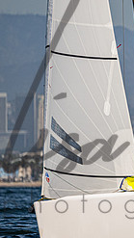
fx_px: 4837
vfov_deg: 2.8
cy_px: 125
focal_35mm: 766
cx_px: 242
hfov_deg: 1.6
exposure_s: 1/3200
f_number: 5.6
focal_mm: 270
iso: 320
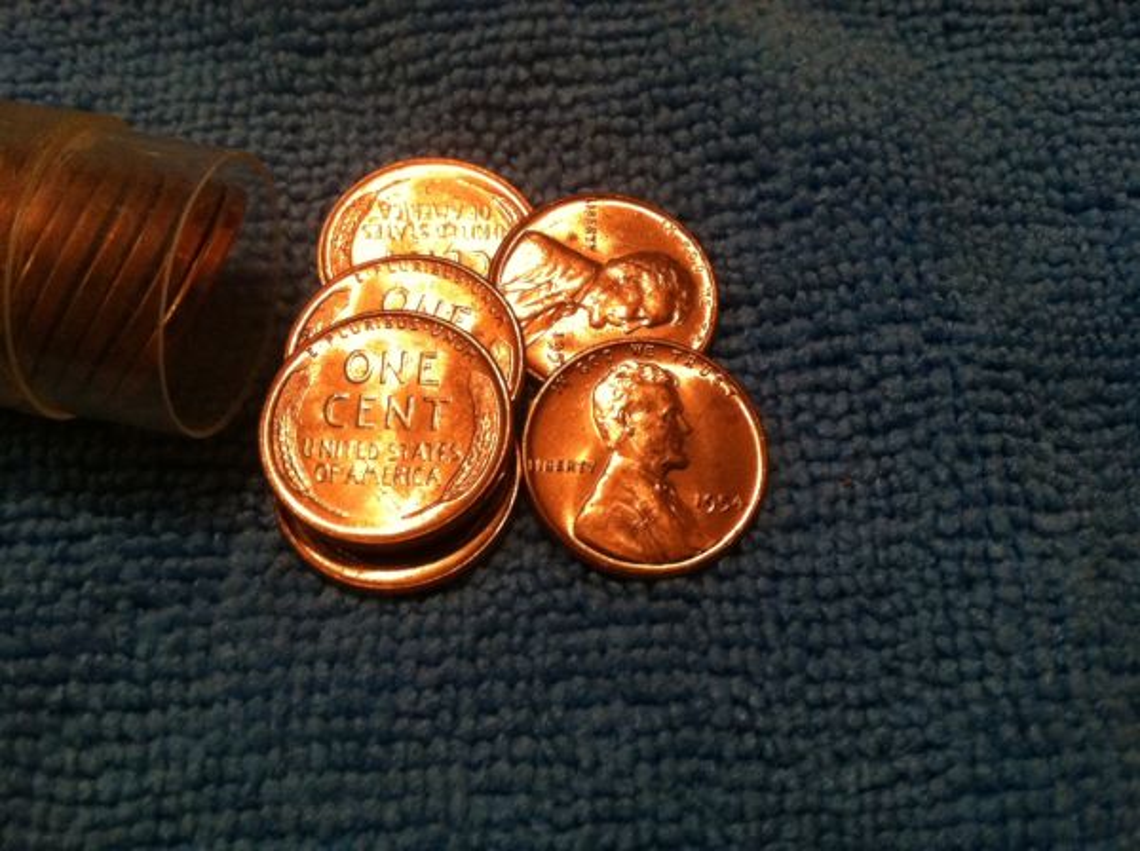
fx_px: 1151
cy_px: 426
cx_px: 570
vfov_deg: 40.6
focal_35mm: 35
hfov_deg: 52.7
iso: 500
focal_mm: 3.85
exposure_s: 1/15
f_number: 2.8
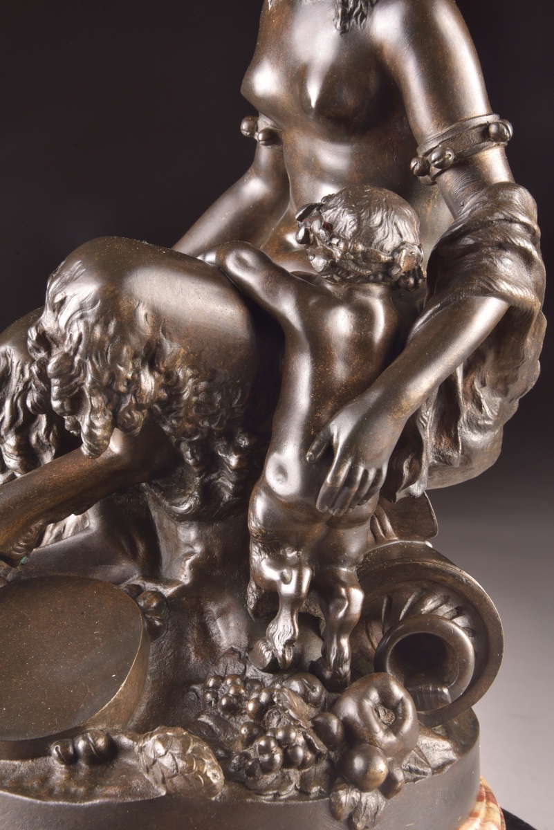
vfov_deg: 22.6
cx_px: 277
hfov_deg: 15.2
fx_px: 2076
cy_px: 415
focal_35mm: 90
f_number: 20
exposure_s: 1/125
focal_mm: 90
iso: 400
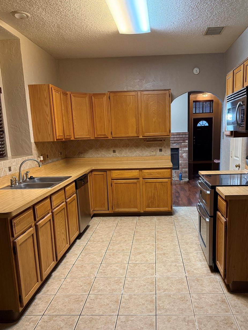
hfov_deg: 46.6
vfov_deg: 59.6
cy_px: 192
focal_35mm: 30
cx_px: 146
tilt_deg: -11.2
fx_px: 287
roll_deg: +1.6
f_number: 1.78
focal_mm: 6.76
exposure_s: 1/60
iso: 500
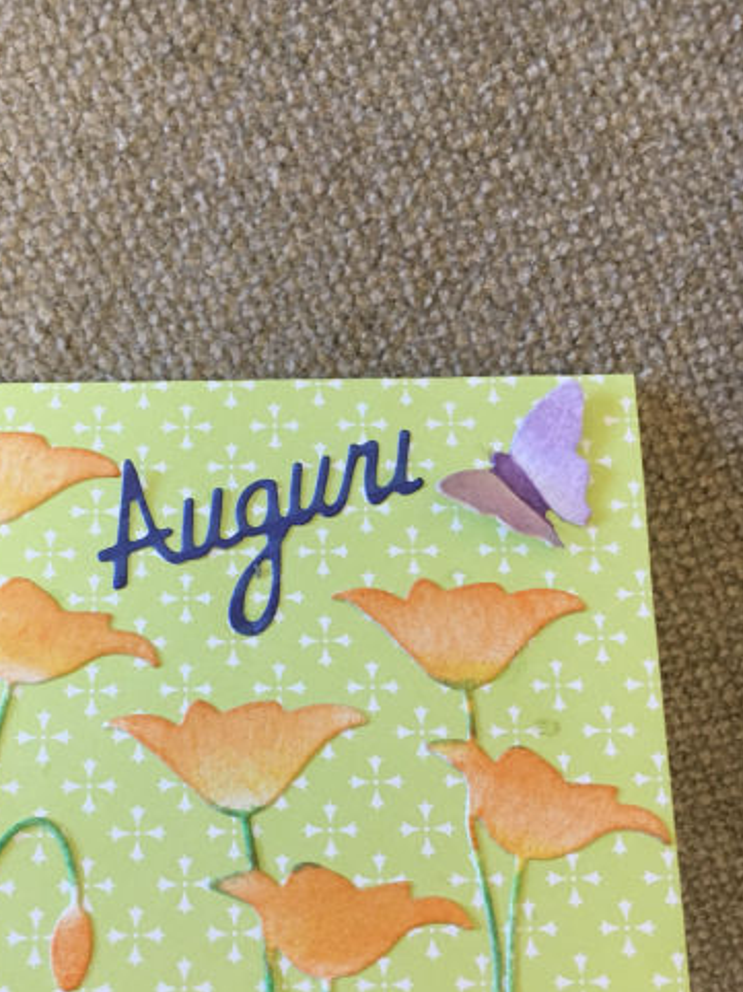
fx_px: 1088
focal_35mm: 38
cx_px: 275
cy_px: 614
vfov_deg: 48.6
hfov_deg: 37.4
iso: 160
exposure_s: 1/33
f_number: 2.2
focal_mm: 4.15
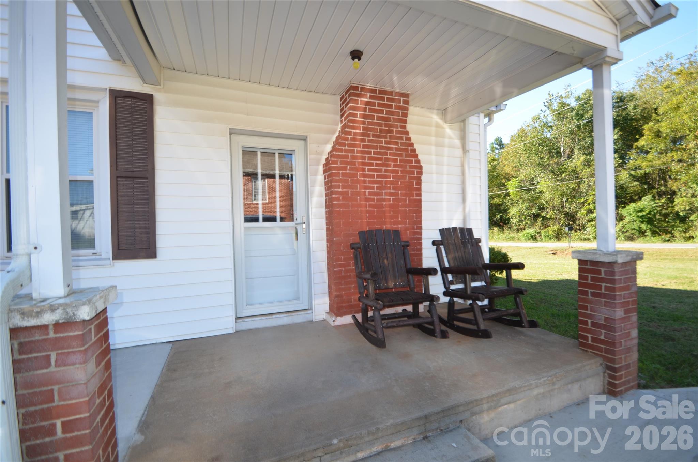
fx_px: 290
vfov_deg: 77.1
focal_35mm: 15
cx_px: 349
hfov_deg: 100.5
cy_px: 231
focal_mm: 10
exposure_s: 1/200
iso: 100
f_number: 4
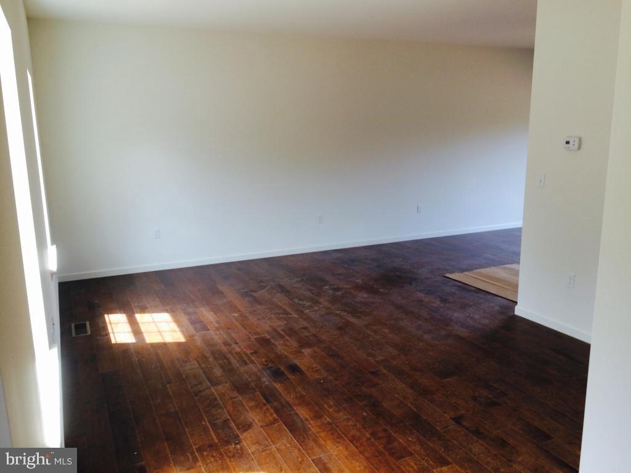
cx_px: 316
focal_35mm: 29
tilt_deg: -11.7
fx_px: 529
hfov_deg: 61.7
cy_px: 236
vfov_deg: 48.2
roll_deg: +1.3
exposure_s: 1/60
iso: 40
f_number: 2.2
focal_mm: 4.15
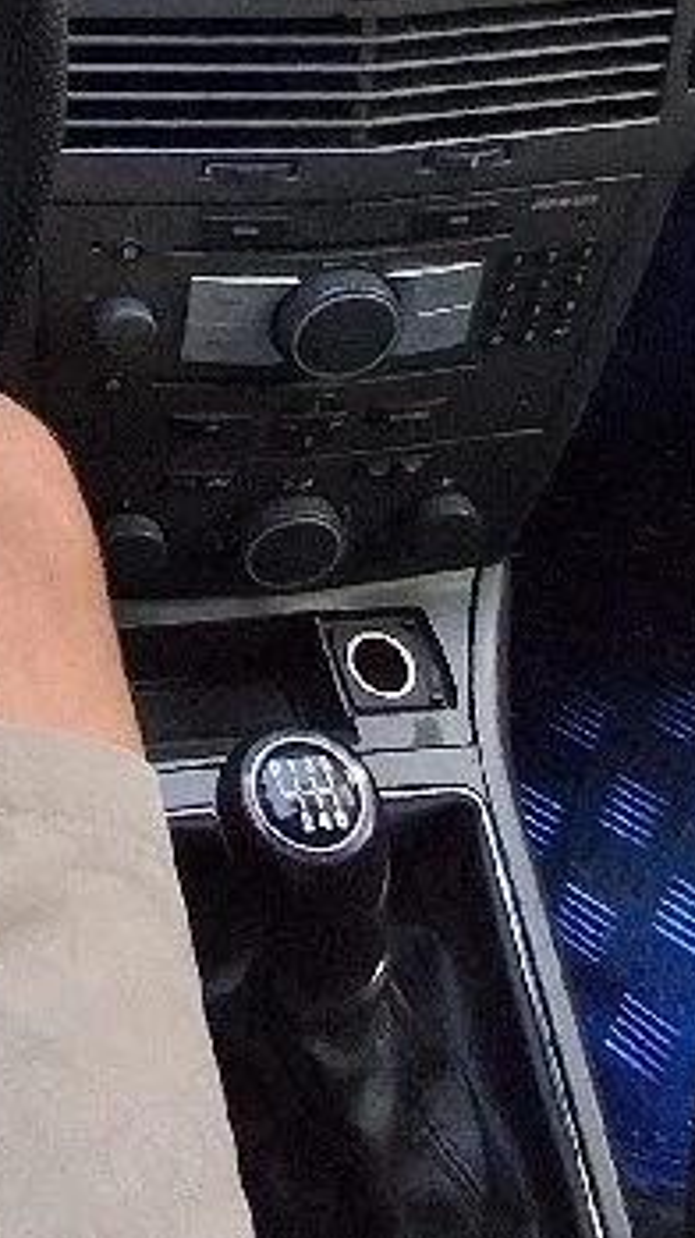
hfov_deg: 21.6
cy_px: 39
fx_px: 1640
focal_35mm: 50
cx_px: -209
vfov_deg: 37.5
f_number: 2.2
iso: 400
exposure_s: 1/33
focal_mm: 1.64
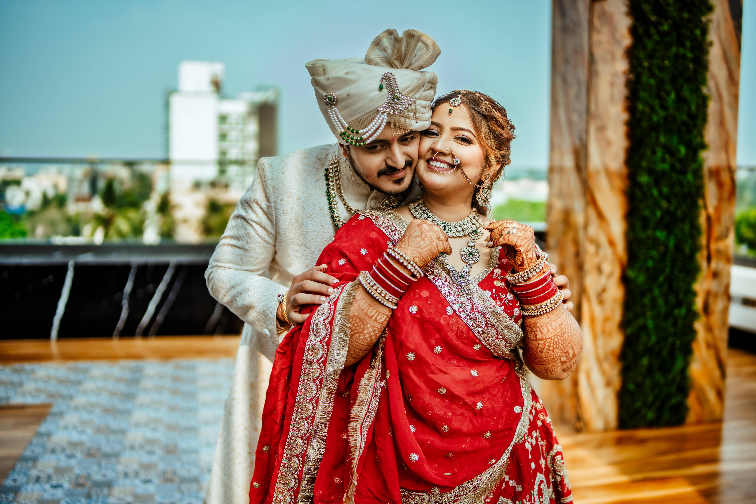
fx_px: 735
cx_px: 378
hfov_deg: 54.4
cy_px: 252
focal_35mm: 35
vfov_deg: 37.9
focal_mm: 35
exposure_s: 1/1250
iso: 100
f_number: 1.4
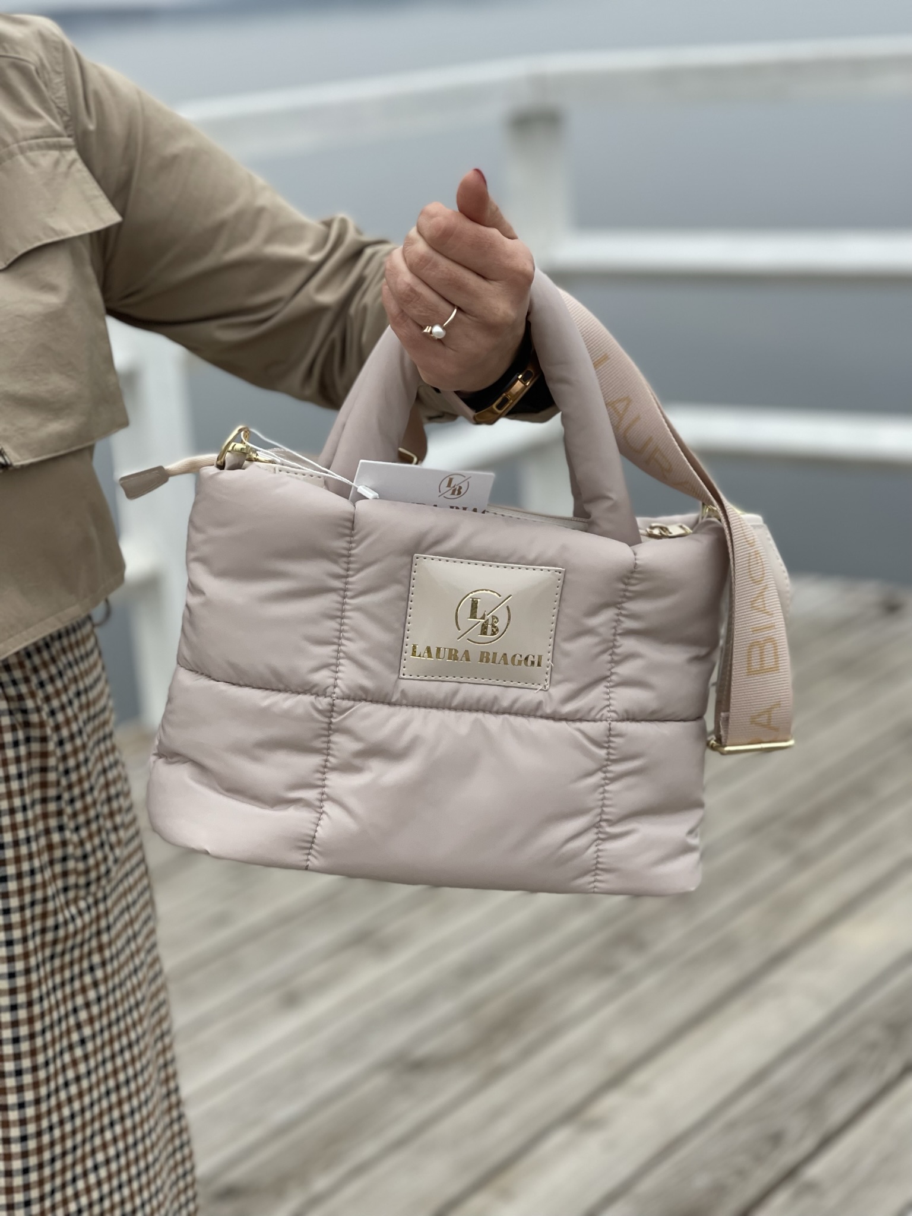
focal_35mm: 64
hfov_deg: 22.9
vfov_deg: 30.3
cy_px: 608
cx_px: 456
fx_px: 2248
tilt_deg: -14.6
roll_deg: +6.0
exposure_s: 1/121
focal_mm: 7.5
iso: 64
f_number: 2.2
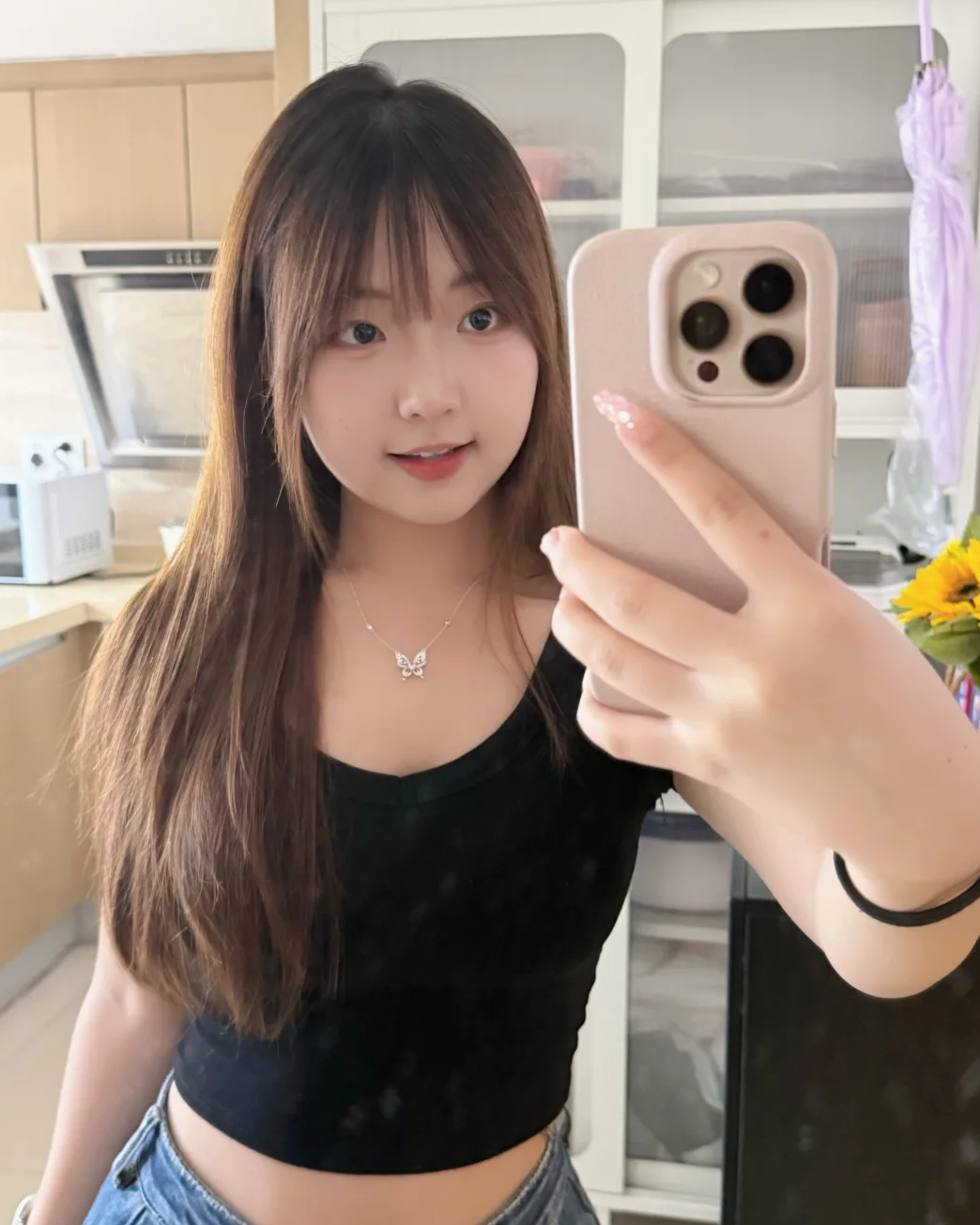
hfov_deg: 51.5
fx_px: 1015
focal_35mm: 28
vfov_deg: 62.2
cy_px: 600
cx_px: 475
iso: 125
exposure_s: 1/60
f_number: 1.5
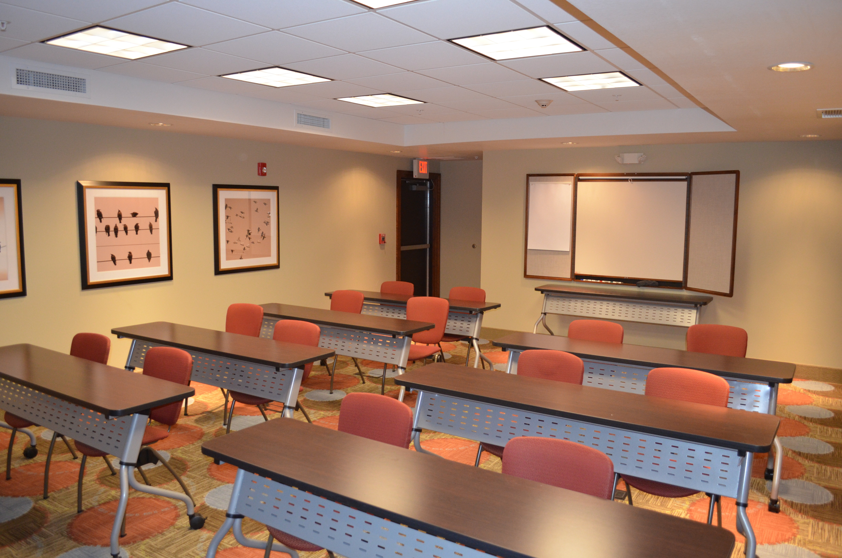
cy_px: 279
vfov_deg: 47.7
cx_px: 421
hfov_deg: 67.5
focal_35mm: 27
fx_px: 630
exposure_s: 1/60
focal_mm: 18
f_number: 3.5
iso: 1100
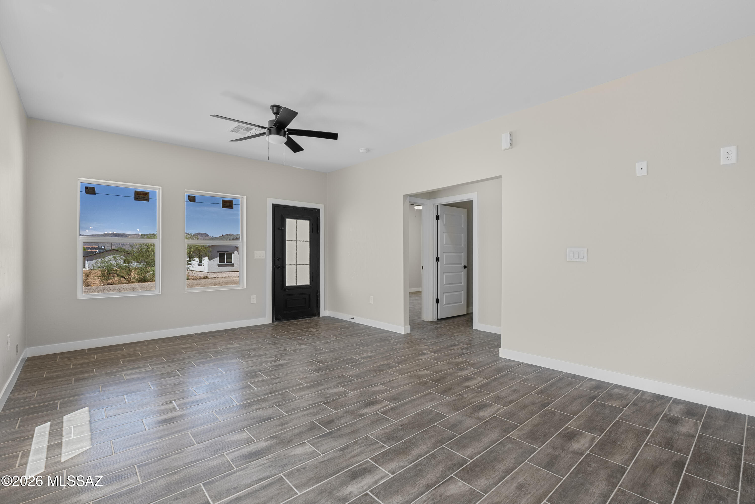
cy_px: 252
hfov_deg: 96.7
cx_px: 378
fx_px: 336
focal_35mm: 16
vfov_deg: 73.8
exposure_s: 1/4
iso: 400
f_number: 8
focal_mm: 16
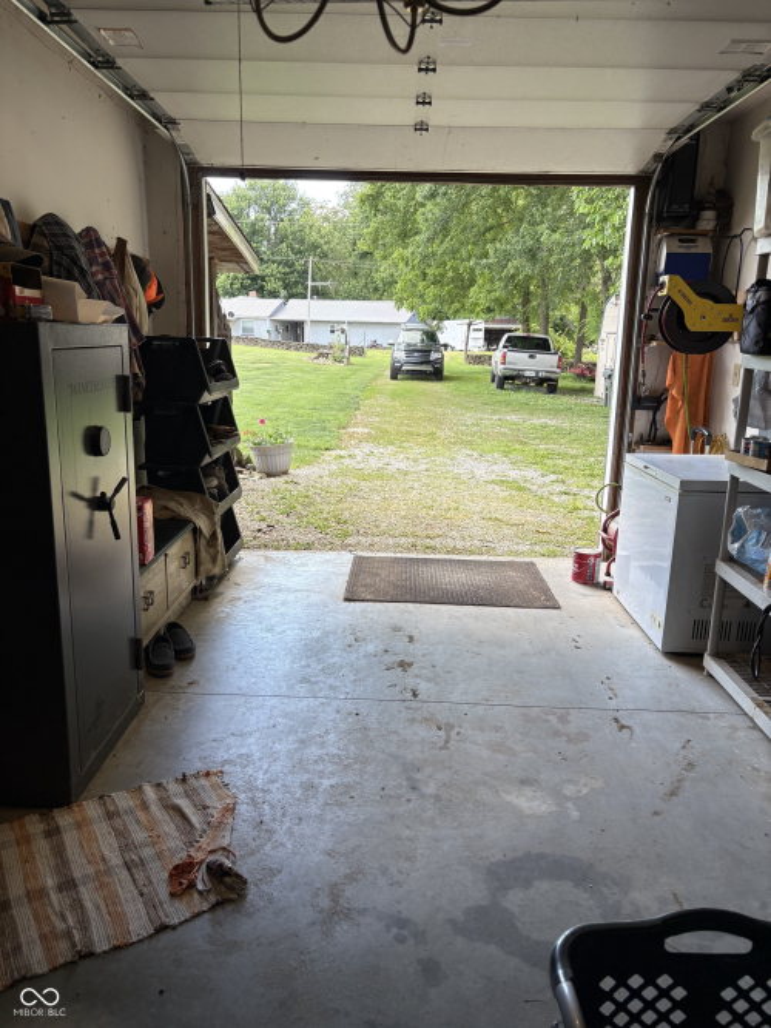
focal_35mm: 26
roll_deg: -1.4
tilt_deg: -13.0
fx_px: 772
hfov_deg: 53.0
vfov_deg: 67.3
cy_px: 514
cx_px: 386
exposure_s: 1/154
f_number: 1.6
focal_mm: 5.96
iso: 32
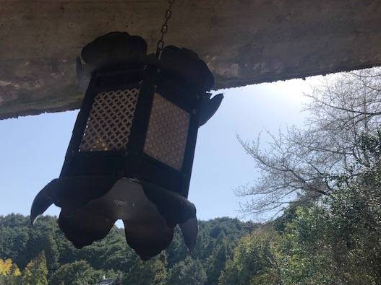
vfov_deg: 41.7
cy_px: 155
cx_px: 231
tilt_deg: +26.5
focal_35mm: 34
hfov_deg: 53.5
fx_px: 374
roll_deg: -5.5
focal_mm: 3.99
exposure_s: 1/2088
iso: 20
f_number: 1.8
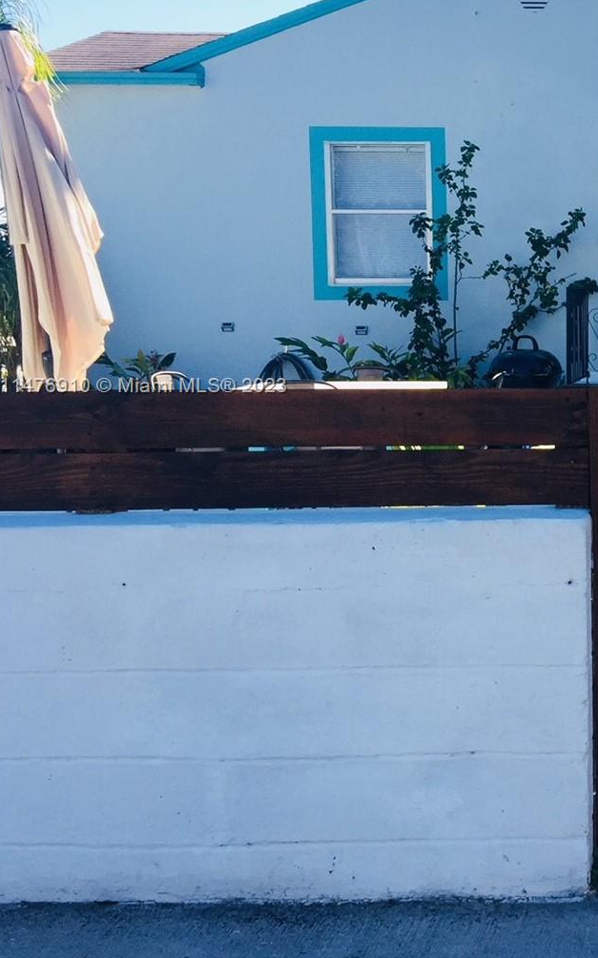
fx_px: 1278
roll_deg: +0.4
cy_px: 387
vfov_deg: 40.9
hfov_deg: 23.7
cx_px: 745
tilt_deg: -4.3
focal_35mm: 49
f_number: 2.2
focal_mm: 4.15
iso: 32
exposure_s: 1/807
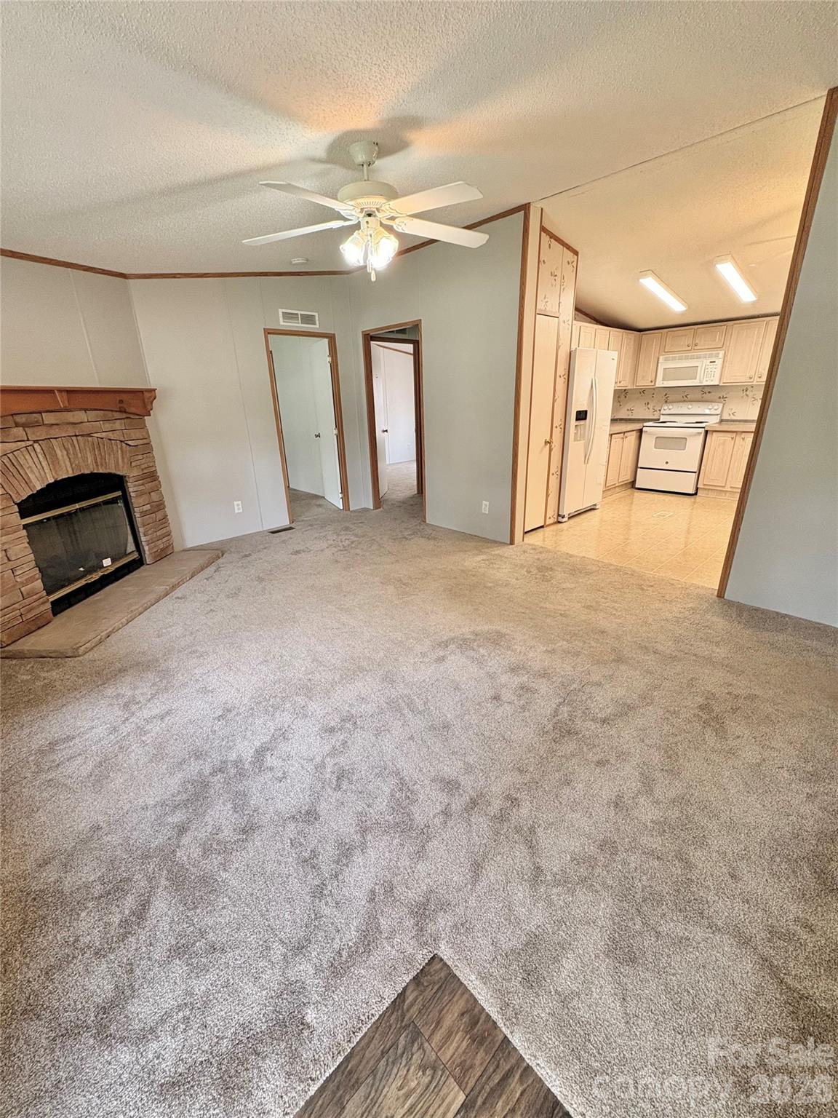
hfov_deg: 85.7
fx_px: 452
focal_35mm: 14
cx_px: 419
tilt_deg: -18.6
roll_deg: +2.1
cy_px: 559
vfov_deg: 102.1
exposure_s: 1/60
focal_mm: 2.22
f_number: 2.2
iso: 125
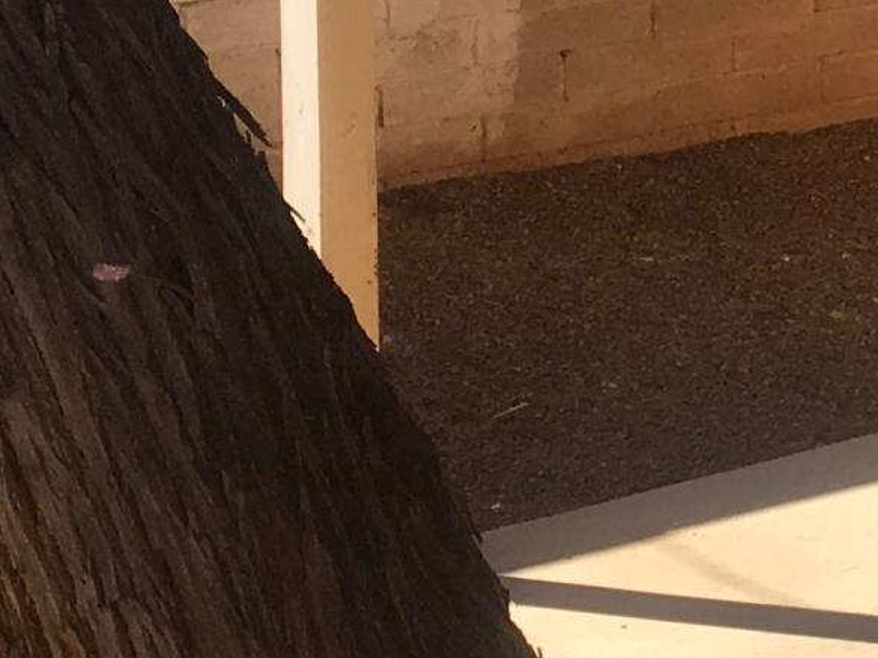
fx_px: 3779
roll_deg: -0.1
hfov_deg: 12.1
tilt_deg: -3.5
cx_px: 1615
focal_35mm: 149
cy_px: -379
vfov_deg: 9.6
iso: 25
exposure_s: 1/587
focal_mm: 4.15
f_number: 2.2
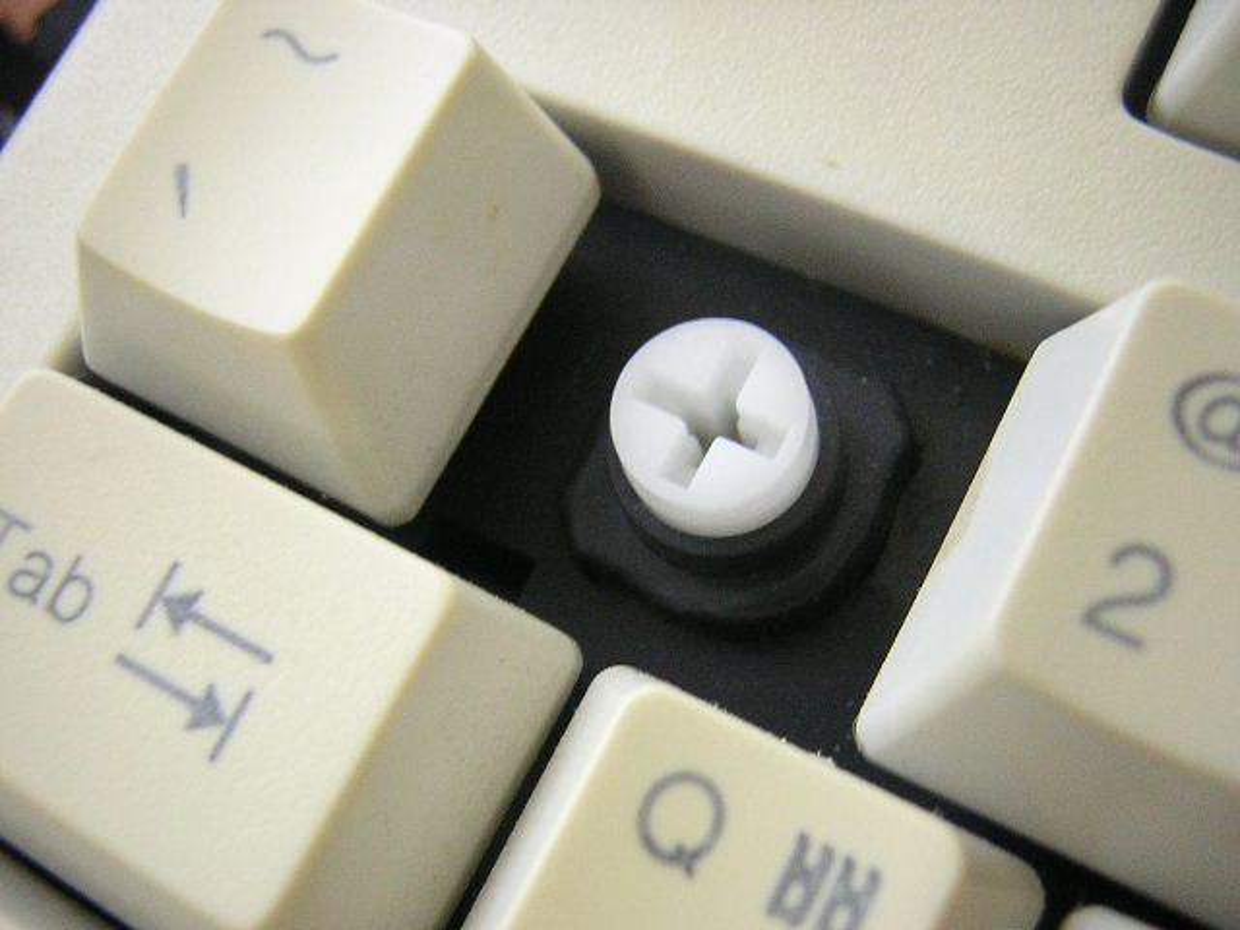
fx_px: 1290
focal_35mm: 36
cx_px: 620
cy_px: 465
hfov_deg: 51.4
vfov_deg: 39.7
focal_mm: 4.7
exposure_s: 1/2.9
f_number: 2.6
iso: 400
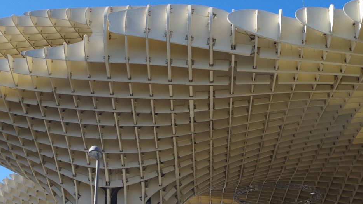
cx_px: 158
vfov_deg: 18.1
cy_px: 164
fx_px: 635
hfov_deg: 31.9
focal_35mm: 66
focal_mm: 30.63
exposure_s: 1/500
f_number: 14
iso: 800
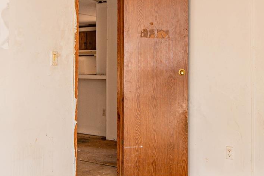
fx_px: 403
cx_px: 155
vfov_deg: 24.5
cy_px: 62
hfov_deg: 36.2
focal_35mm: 55
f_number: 4
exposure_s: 1/60
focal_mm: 19
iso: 280
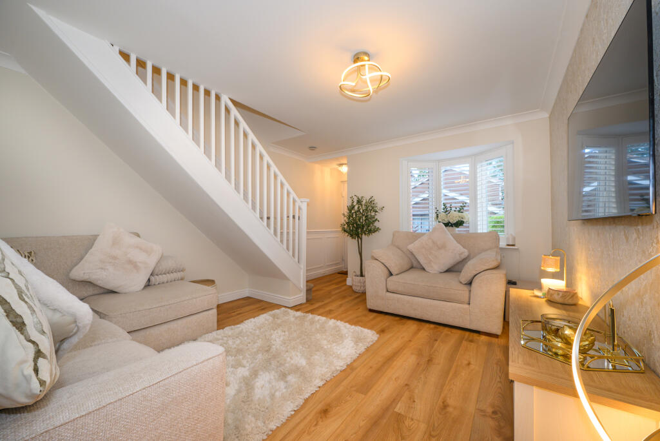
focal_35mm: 14
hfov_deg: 104.2
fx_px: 257
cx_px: 330
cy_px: 220
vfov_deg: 81.2
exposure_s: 1/13
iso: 500
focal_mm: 14
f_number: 8
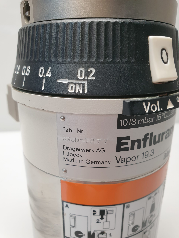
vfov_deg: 67.3
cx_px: 90
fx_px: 179
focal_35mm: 26
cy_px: 119
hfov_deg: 53.1
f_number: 2.4
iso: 125
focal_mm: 4.3
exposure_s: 1/50
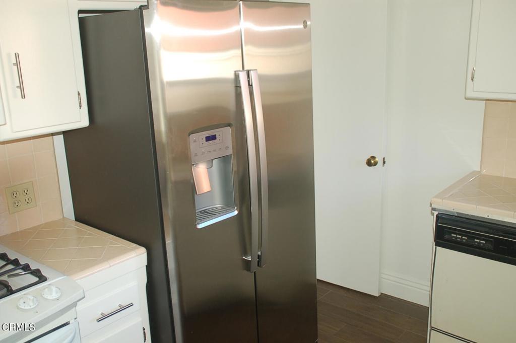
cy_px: 172
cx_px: 258
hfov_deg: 51.3
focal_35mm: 38
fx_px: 537
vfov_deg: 35.4
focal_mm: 25
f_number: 4
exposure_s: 1/60
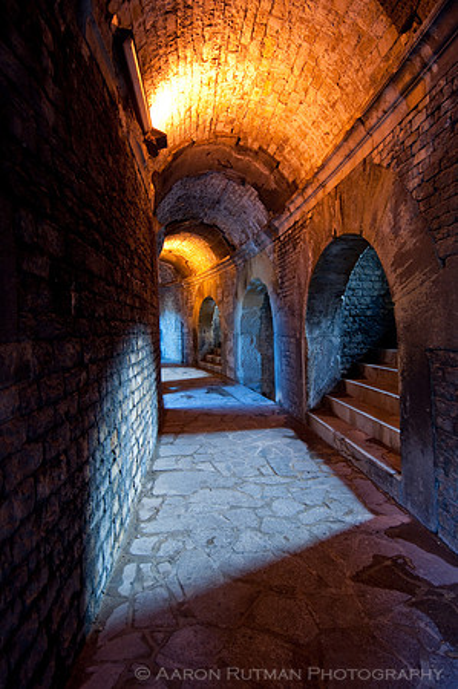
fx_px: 344
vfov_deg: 90.1
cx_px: 229
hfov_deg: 67.3
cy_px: 344
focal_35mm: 18
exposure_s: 1/10
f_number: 4
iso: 200
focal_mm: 12
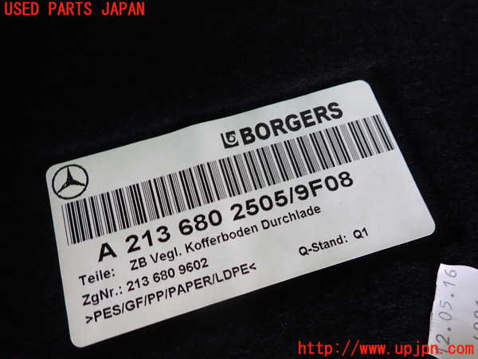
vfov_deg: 54.9
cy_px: 180
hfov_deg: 69.4
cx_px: 239
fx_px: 345
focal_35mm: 25
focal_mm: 4.5
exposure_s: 1/50
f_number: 2
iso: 200
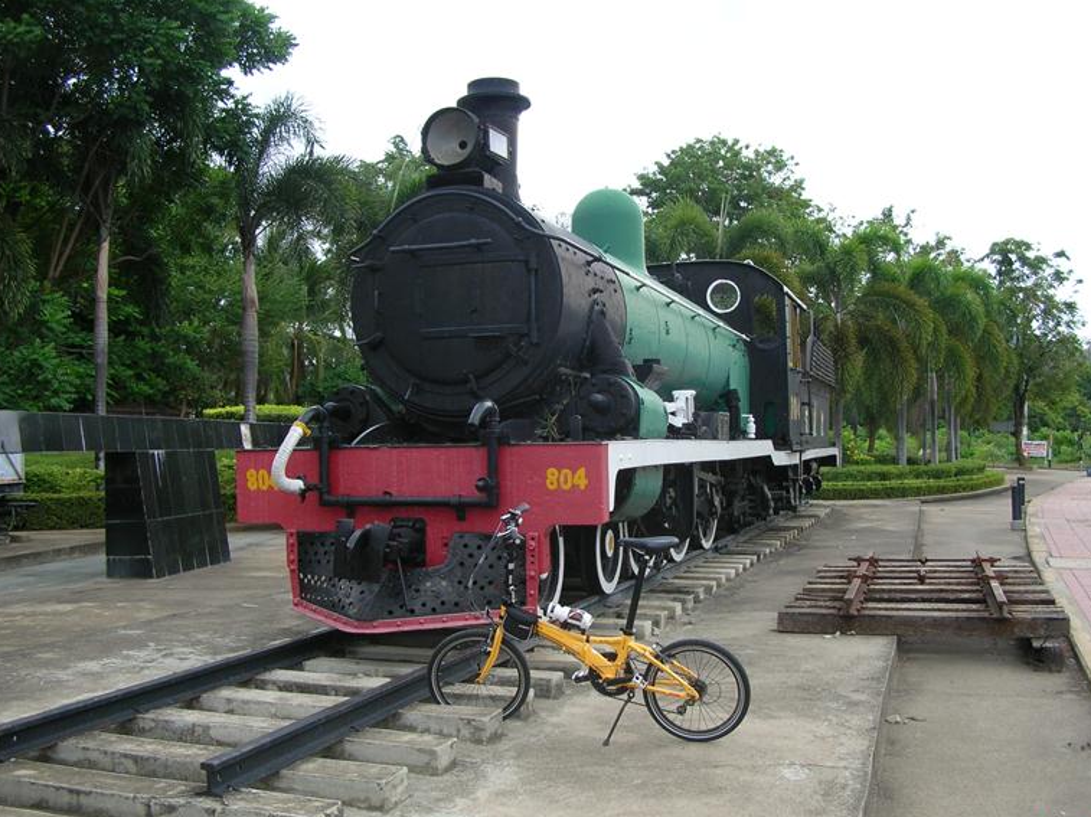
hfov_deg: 50.1
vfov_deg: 38.6
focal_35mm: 37
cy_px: 430
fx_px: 1166
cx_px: 569
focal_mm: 5.8
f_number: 2.8
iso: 50
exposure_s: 1/413
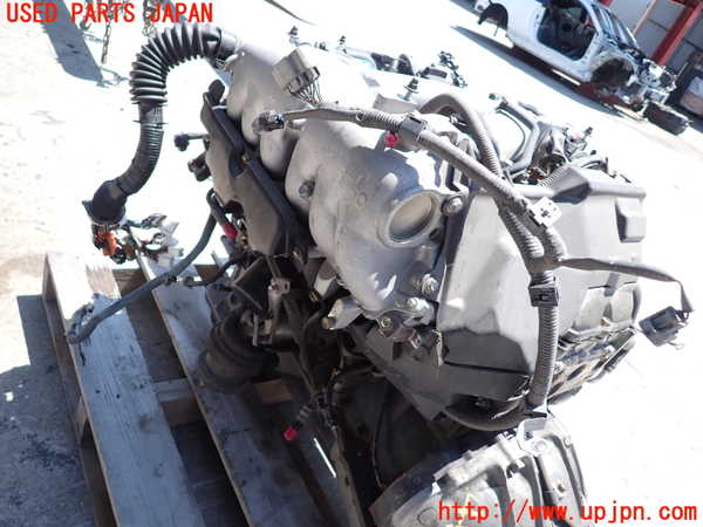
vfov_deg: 54.9
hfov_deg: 69.4
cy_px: 264
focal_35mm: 25
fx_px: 508
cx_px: 352
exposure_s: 1/640
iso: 100
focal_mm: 4.5
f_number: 2
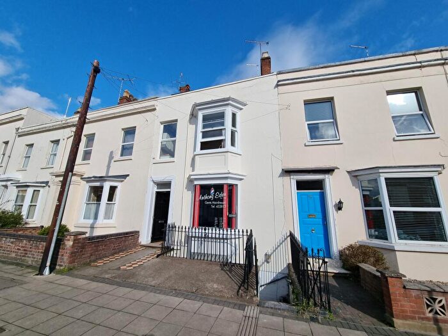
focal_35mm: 13
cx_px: 224
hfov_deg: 106.2
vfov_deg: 89.9
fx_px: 168
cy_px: 168
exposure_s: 1/2872
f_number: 2.2
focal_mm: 2.2
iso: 50
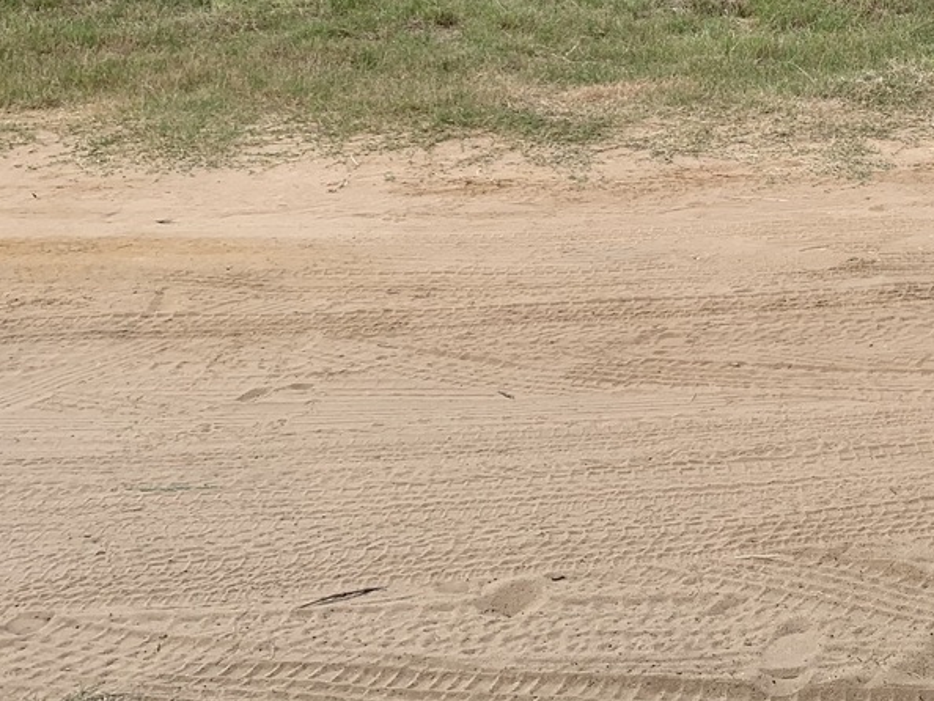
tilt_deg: -9.4
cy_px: 6
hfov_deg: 28.0
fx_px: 1701
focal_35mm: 63
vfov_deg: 22.4
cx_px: 1031
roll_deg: +1.0
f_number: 1.8
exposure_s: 1/1447
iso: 25
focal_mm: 4.25
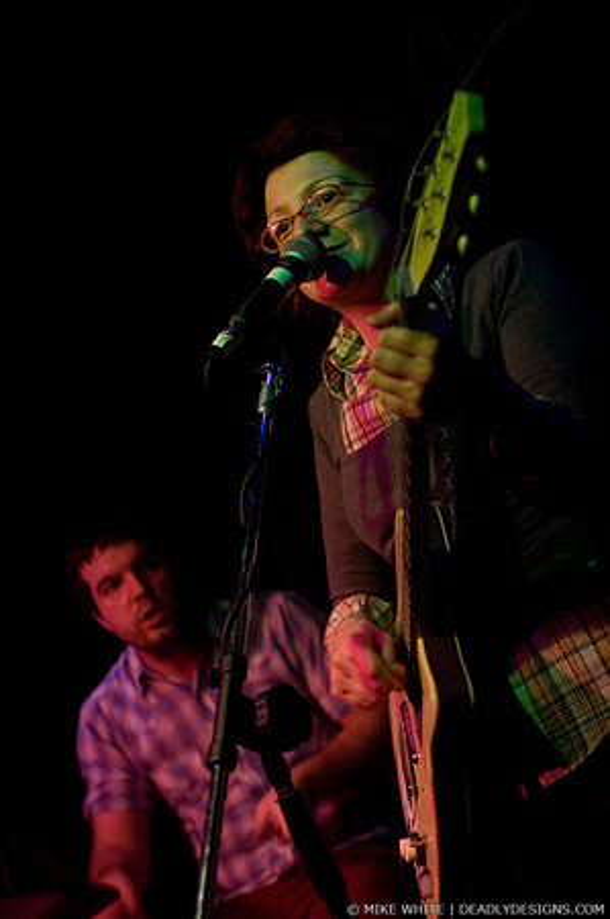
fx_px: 1834
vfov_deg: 28.1
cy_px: 460
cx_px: 305
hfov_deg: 18.9
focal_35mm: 72
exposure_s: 1/40
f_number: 2.8
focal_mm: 48
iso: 800
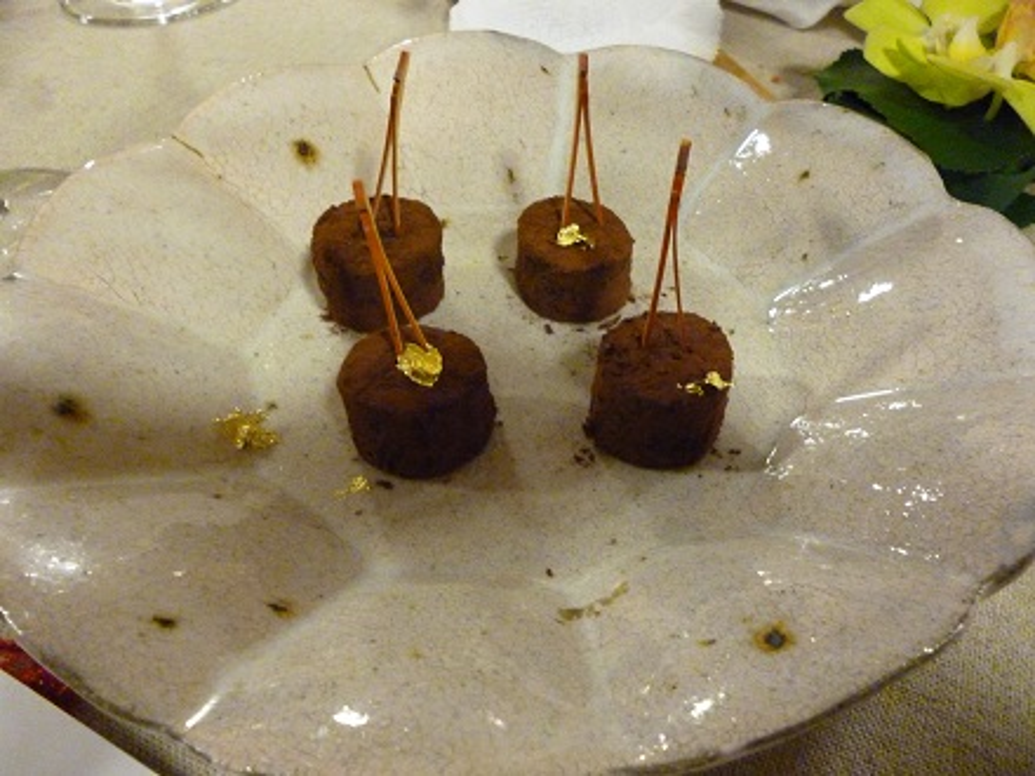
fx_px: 837
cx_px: 518
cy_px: 388
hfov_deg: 63.4
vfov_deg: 49.7
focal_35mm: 28
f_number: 3.1
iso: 800
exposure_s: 1/50
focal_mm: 5
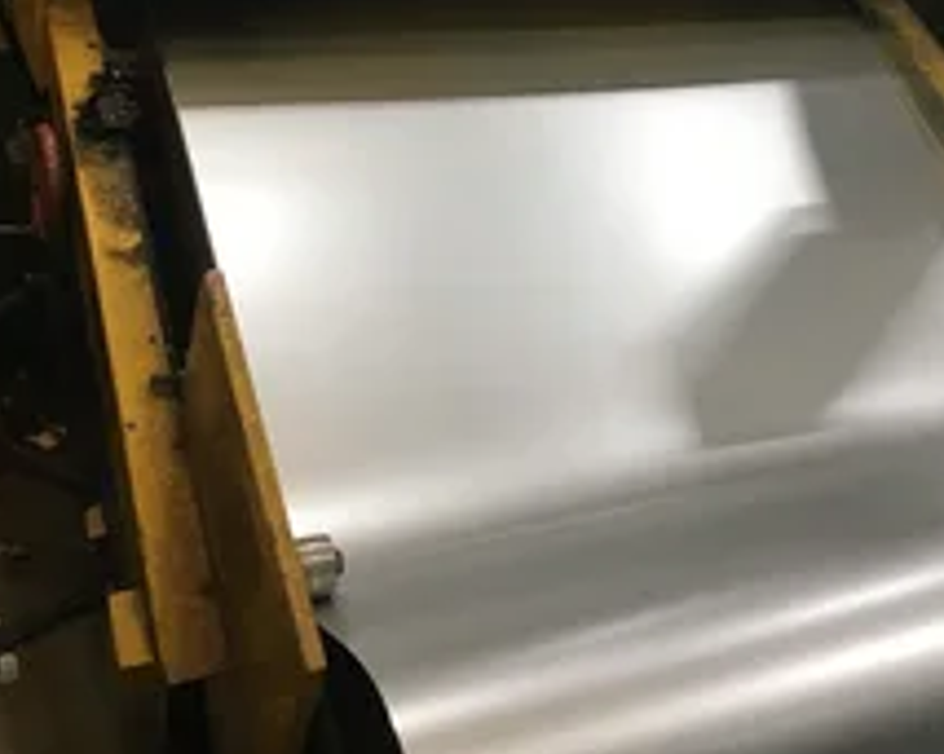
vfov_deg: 27.5
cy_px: 62
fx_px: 1480
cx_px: 551
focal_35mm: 53
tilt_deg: -16.5
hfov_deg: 35.3
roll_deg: -4.9
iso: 32
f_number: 2.2
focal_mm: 4.15
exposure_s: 1/30
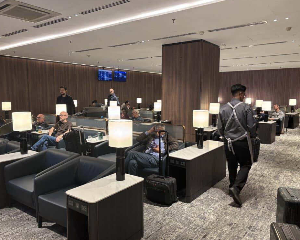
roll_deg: +0.3
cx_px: 146
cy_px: 118
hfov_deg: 62.2
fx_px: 249
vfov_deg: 51.5
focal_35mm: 28
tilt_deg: -7.4
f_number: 1.6
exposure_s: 1/60
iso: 250
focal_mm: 5.96
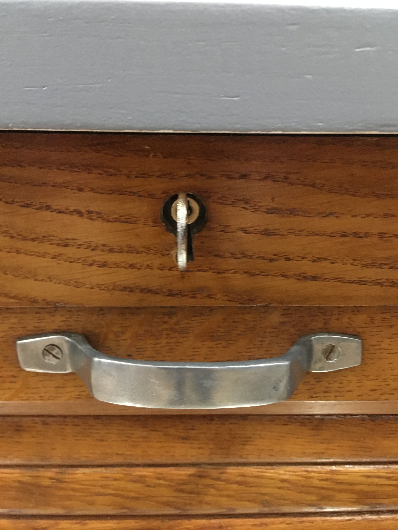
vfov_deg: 61.7
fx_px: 445
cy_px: 265
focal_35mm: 29
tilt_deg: -15.8
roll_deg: -0.8
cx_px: 199
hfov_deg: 48.2
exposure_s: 1/17
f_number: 2.2
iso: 500
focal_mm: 4.15
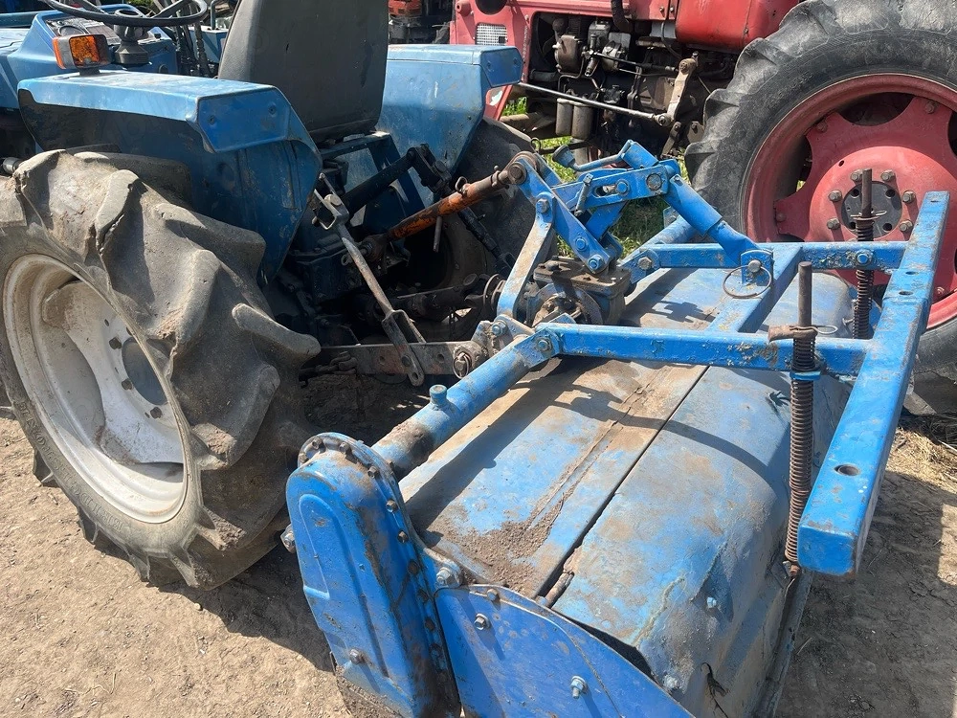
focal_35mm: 26
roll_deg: -0.9
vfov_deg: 53.1
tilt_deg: -28.1
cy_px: 359
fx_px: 719
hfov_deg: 67.3
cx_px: 478
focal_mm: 5.1
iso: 50
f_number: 1.6
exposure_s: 1/1536
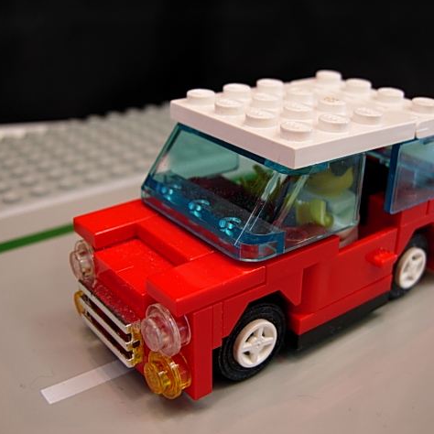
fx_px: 610
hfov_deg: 39.1
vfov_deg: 39.2
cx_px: 244
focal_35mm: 43
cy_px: 217
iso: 50
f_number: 2.7
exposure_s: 1/10.6
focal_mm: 7.5
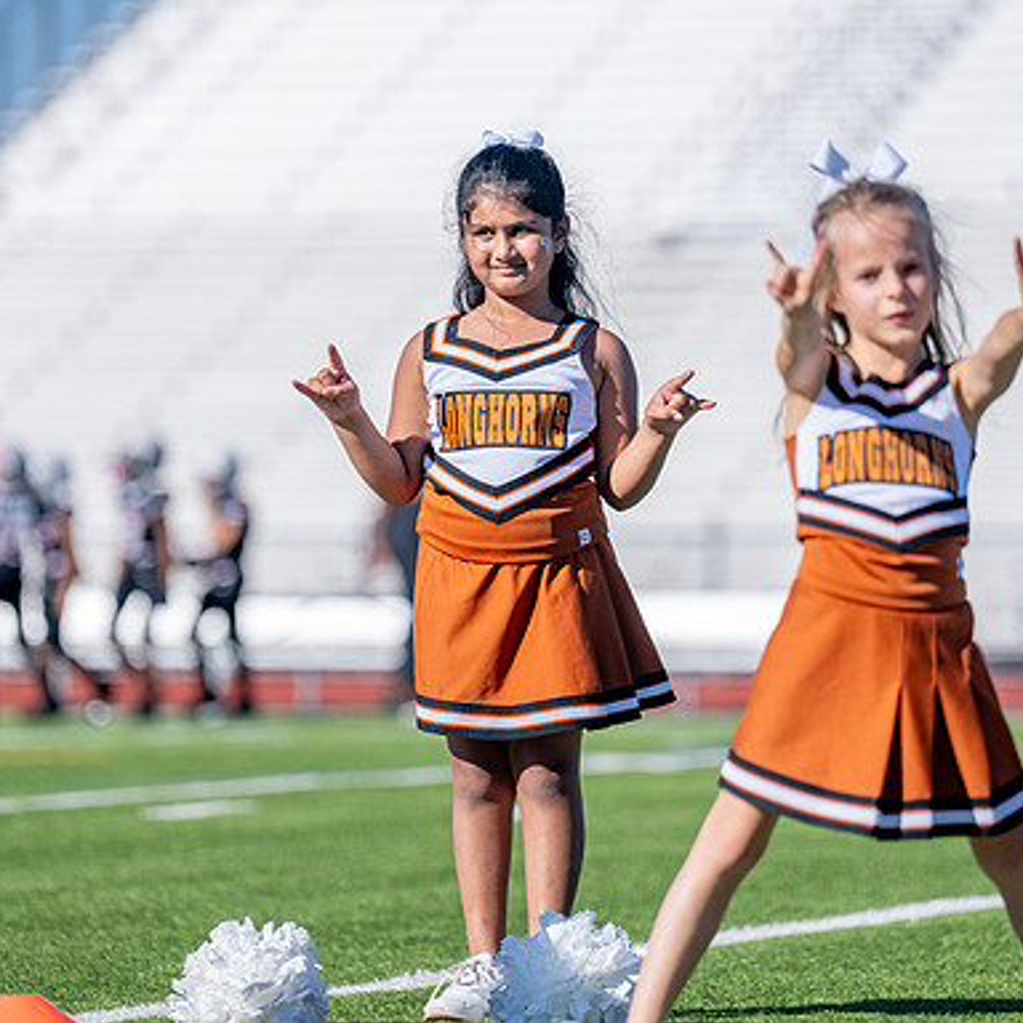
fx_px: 9262
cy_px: 411
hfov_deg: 6.3
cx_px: 480
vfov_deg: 6.3
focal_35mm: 277
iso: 100
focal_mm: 170
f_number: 2.8
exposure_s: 1/2500
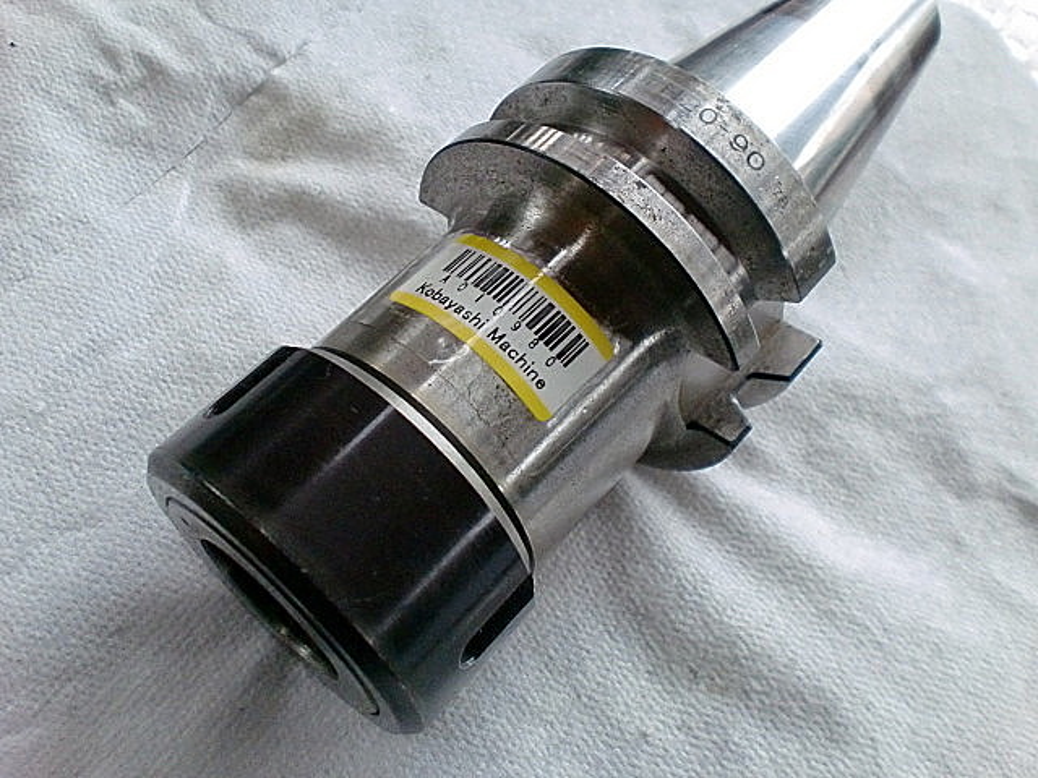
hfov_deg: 52.6
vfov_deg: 40.7
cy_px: 389
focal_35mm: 35
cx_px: 519
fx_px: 1050
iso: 500
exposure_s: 1/60
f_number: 3.1
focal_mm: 6.3
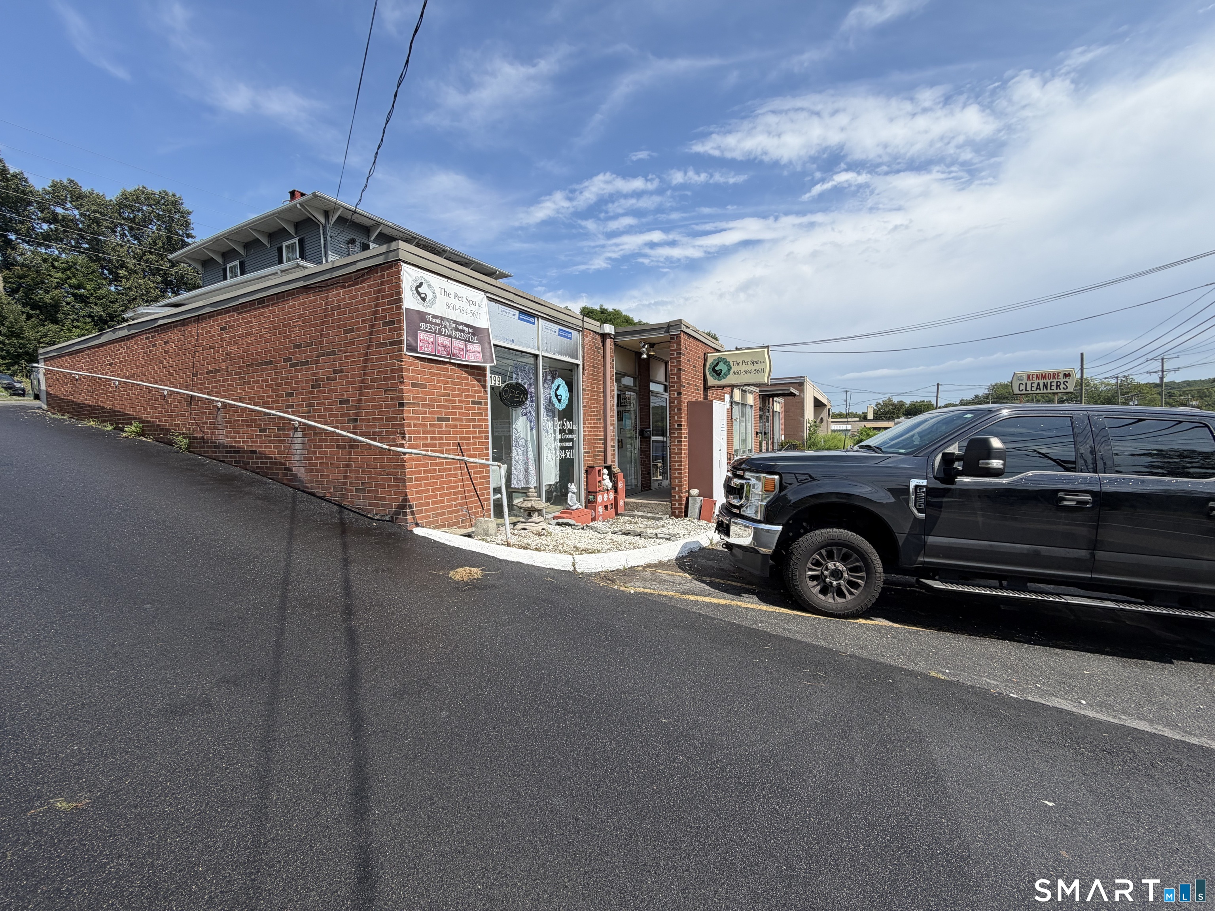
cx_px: 608
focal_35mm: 14
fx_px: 491
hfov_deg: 102.1
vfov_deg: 85.7
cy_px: 456
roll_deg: +1.3
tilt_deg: -2.2
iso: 20
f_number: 2.2
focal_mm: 2.22
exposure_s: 1/864
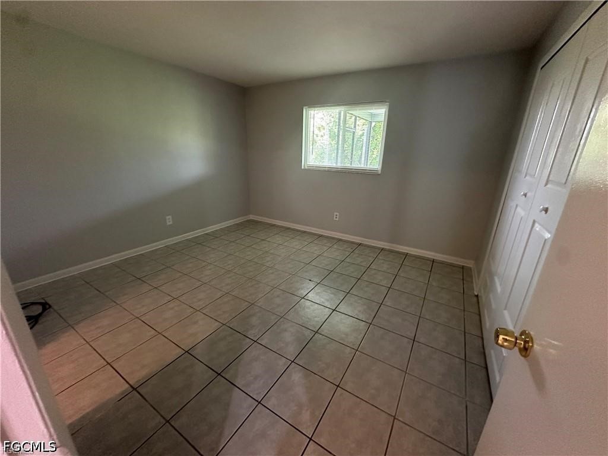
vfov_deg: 85.7
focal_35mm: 14
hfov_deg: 102.1
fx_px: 246
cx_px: 304
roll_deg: -1.6
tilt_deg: -17.8
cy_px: 228
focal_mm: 2.22
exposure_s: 1/60
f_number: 2.2
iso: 500
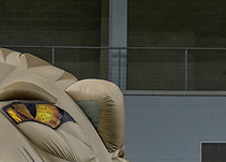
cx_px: 36
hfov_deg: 6.6
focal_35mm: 305
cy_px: 313
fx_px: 1959
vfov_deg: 4.7
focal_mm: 70
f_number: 2.8
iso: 2500
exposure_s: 1/1000
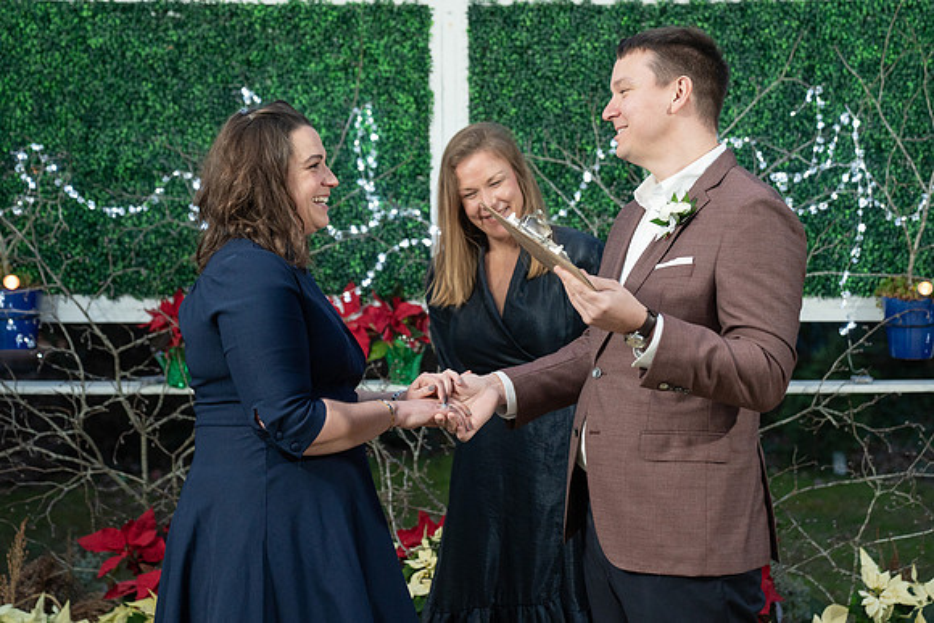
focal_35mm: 61
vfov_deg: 22.4
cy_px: 321
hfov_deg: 33.0
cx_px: 508
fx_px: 1576
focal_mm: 53
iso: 2000
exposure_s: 1/100
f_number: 2.8
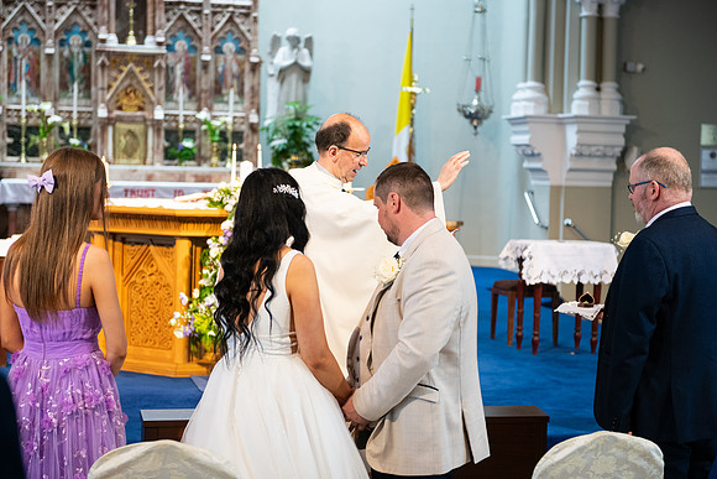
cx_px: 358
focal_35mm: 70
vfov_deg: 19.5
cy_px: 240
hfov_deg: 28.8
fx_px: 1394
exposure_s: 1/160
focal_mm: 70
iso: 800
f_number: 3.5
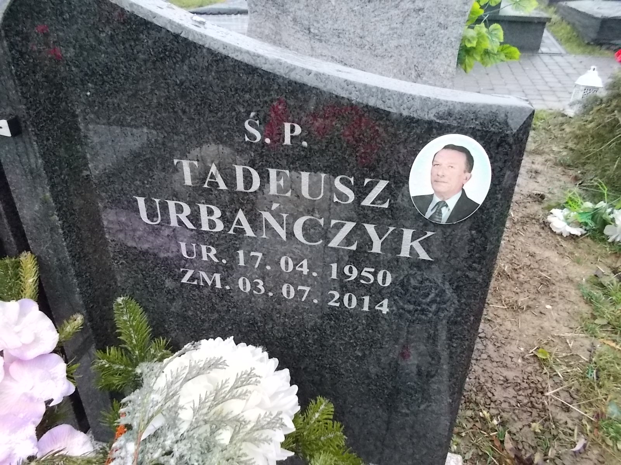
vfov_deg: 53.1
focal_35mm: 26
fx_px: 466
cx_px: 310
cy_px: 232
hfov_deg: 67.3
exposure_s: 1/100
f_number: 3.2
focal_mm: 4.6
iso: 400
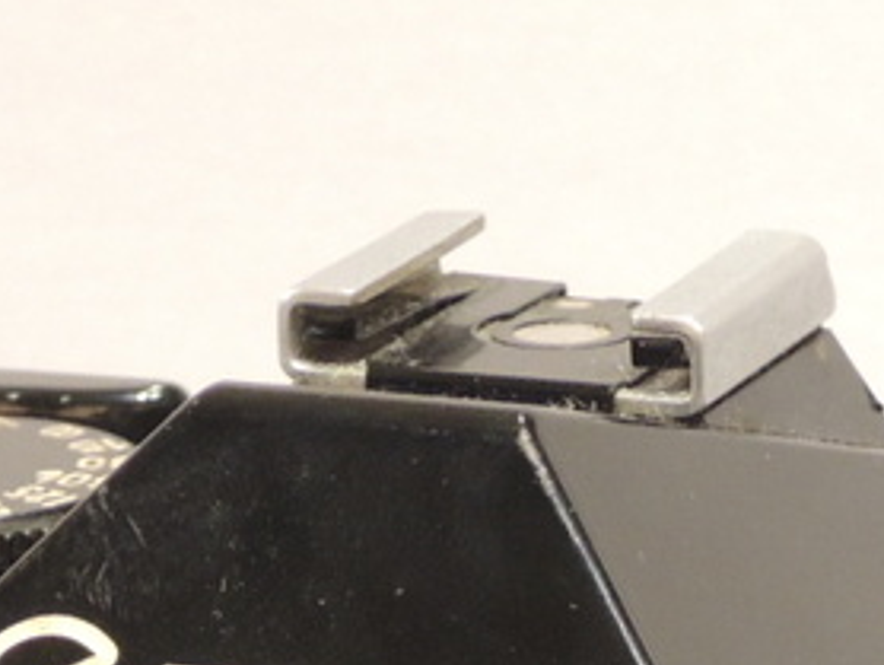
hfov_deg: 8.3
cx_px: 515
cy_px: 1422
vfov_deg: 6.1
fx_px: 6058
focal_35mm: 237
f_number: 4
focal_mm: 9.9
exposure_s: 1/50
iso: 400
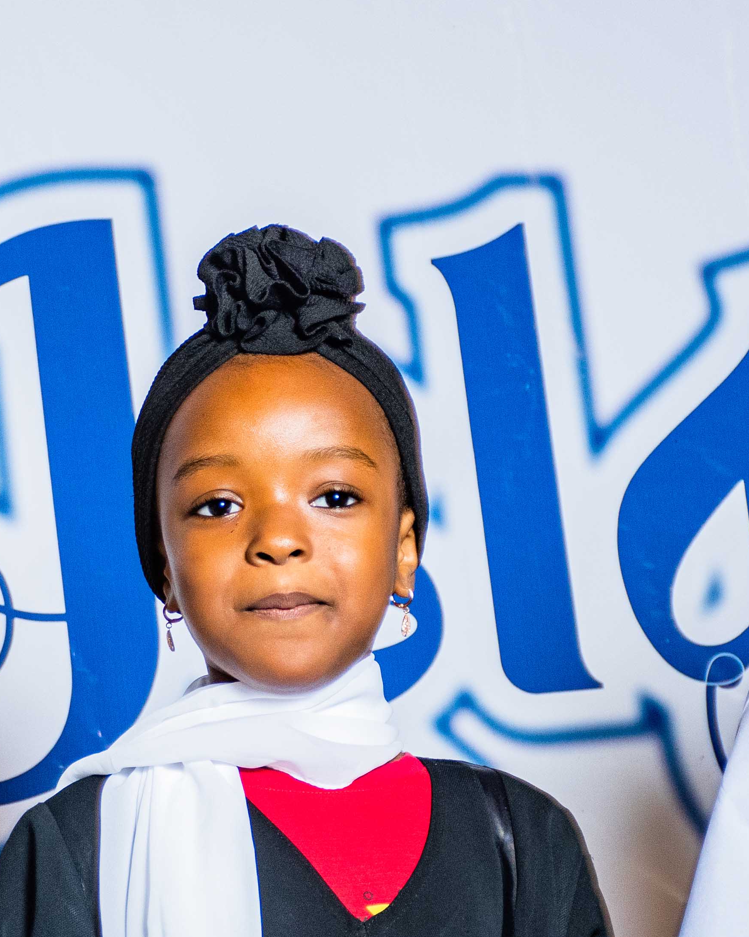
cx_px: 179
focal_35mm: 222
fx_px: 6152
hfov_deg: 7.0
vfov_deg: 8.7
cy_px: 545
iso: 800
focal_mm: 62
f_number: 5
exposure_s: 1/80
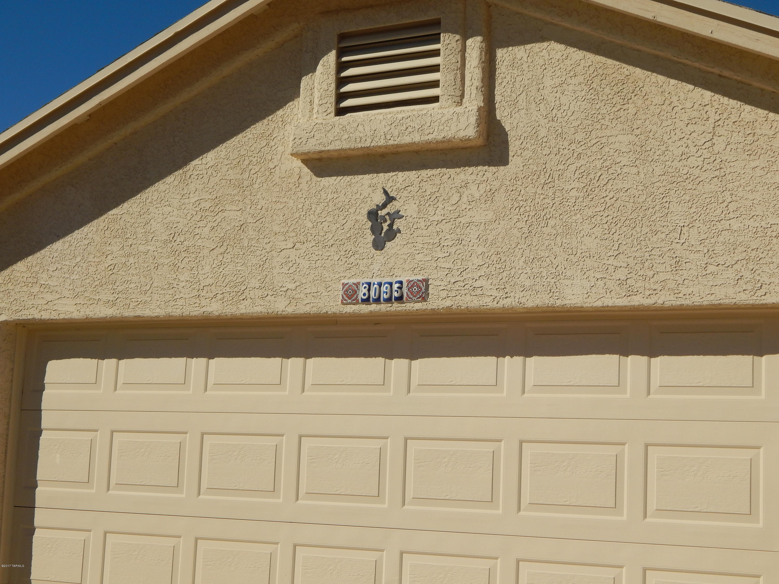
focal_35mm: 61
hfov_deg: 31.7
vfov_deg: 24.0
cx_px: 390
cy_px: 292
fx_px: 1373
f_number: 7.9
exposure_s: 1/1000
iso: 125
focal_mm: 10.9
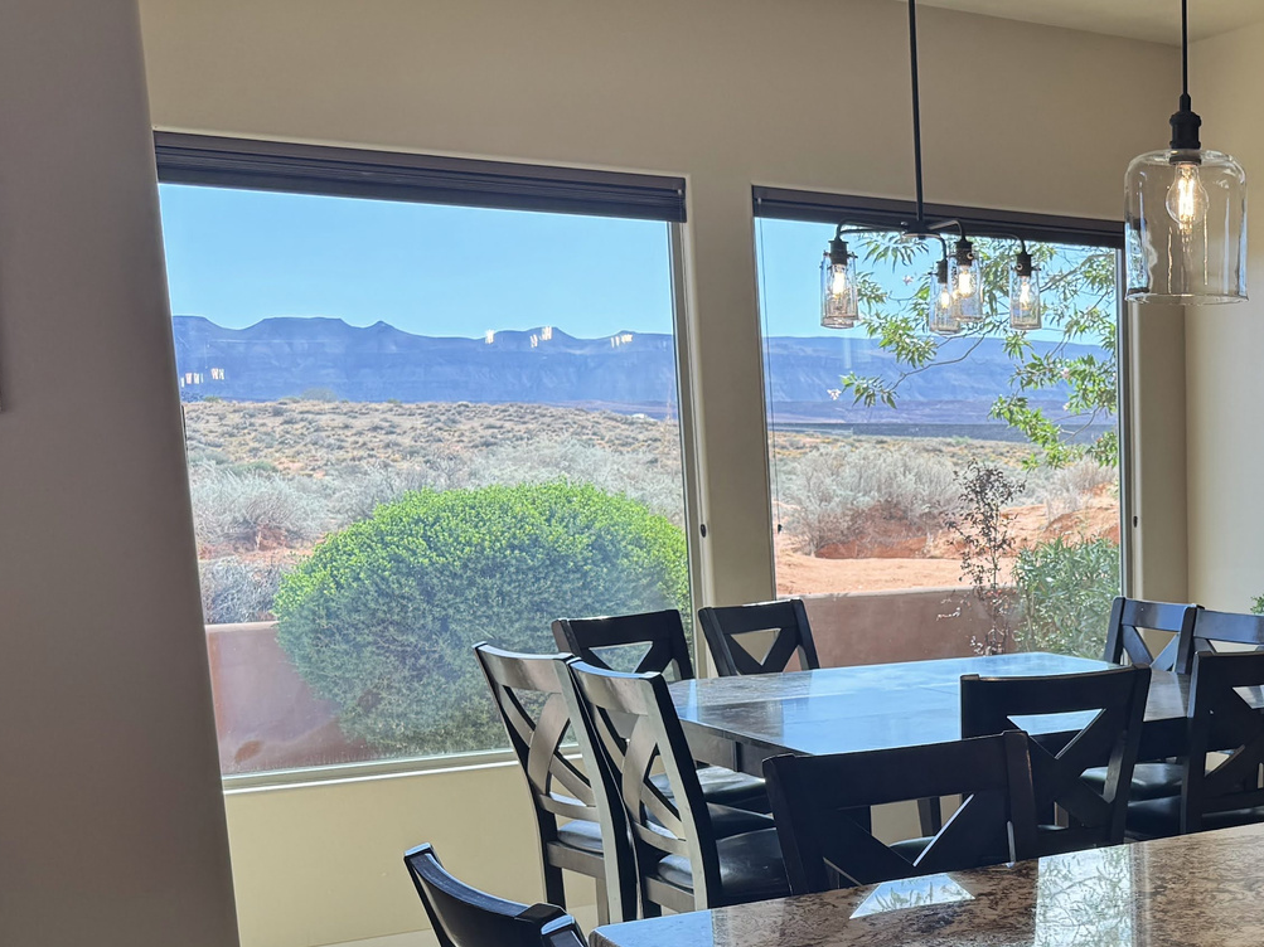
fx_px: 1789
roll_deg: +0.0
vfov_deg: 28.9
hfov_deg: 35.2
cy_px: 776
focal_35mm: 49
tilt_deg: -11.2
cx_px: 1264
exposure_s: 1/522
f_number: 1.78
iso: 80
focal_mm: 6.76
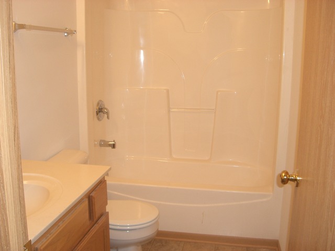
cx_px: 168
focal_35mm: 38
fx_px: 368
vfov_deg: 37.7
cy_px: 126
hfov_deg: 49.0
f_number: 2.7
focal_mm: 6.2
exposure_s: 1/60
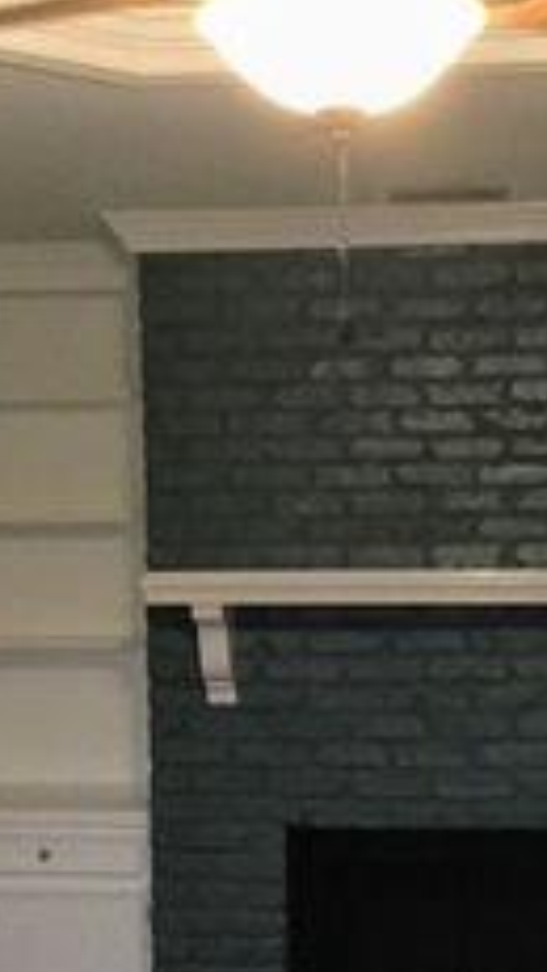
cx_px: 330
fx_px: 1882
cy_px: 640
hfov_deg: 16.5
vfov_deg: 28.8
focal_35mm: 73
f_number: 2.4
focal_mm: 3.3
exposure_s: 1/30
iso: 200
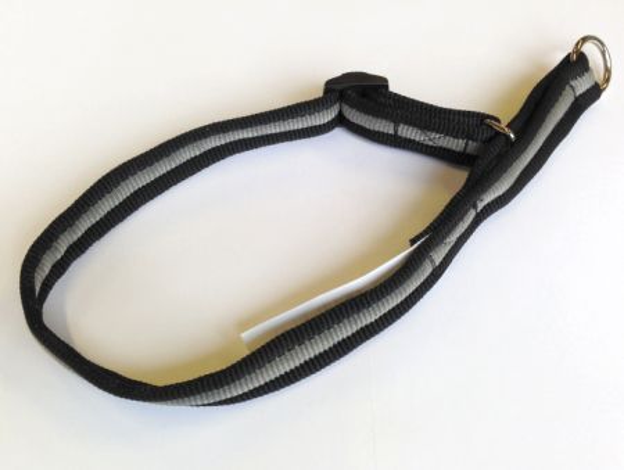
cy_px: 235
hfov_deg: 55.3
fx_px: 596
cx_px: 312
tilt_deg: -57.1
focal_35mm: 33
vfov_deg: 43.1
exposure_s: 1/100
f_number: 2.4
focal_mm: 4.12
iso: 64
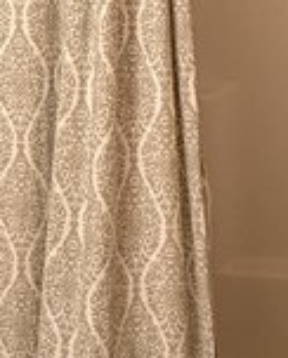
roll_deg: +0.5
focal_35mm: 69
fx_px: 734
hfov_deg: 22.0
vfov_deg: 24.7
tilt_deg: -6.5
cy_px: -78
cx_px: 71
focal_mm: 2.22
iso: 400
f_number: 2.2
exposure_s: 1/60
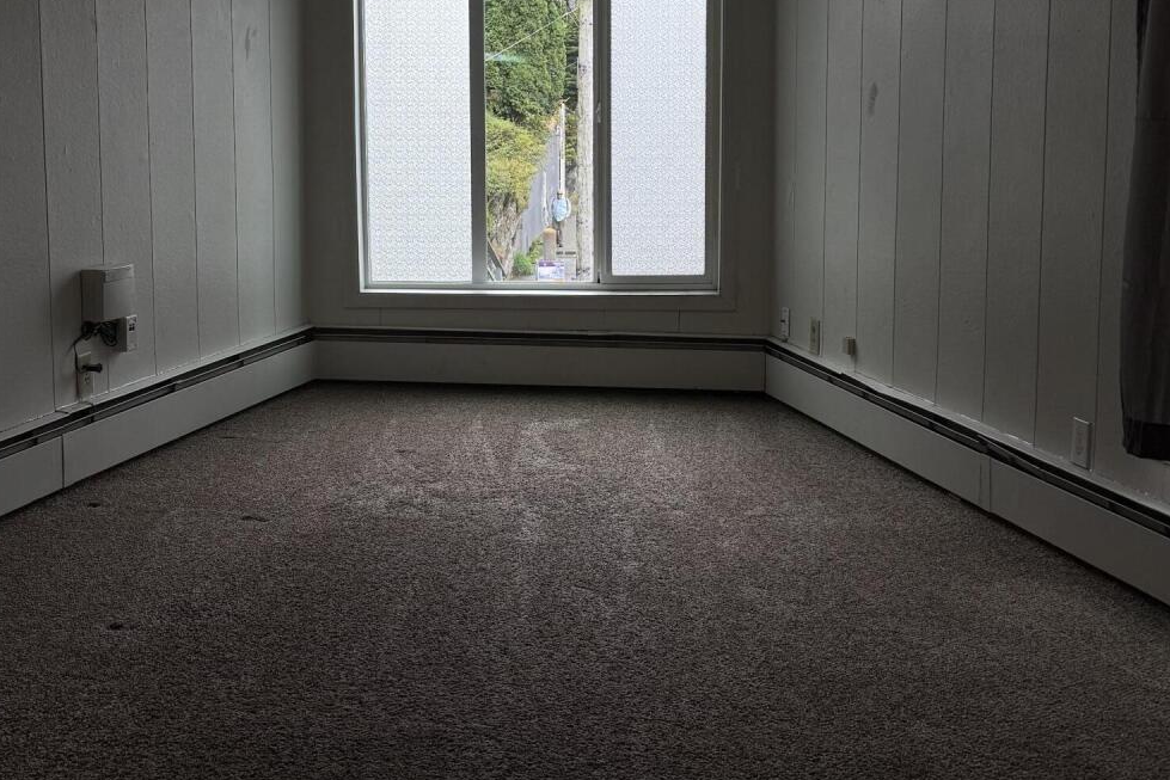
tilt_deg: -6.5
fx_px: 1658
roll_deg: +0.2
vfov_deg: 26.4
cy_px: 288
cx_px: 519
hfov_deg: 38.8
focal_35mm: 51
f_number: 1.78
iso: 64
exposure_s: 1/243
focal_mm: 6.76
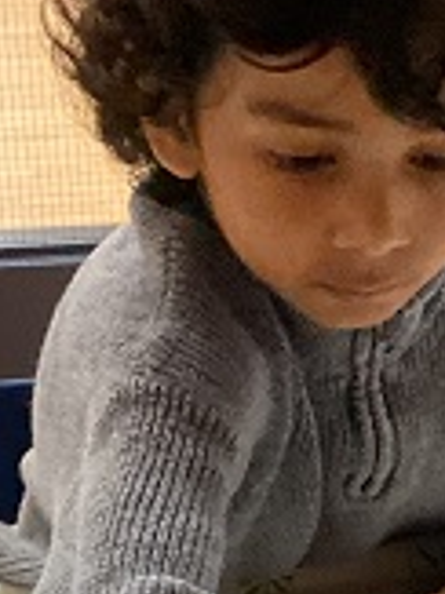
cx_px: 372
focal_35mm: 127
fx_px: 2180
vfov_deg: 15.1
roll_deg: +1.6
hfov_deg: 11.6
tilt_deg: -30.0
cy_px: 689
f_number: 2.4
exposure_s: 1/60
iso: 250
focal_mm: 3.3
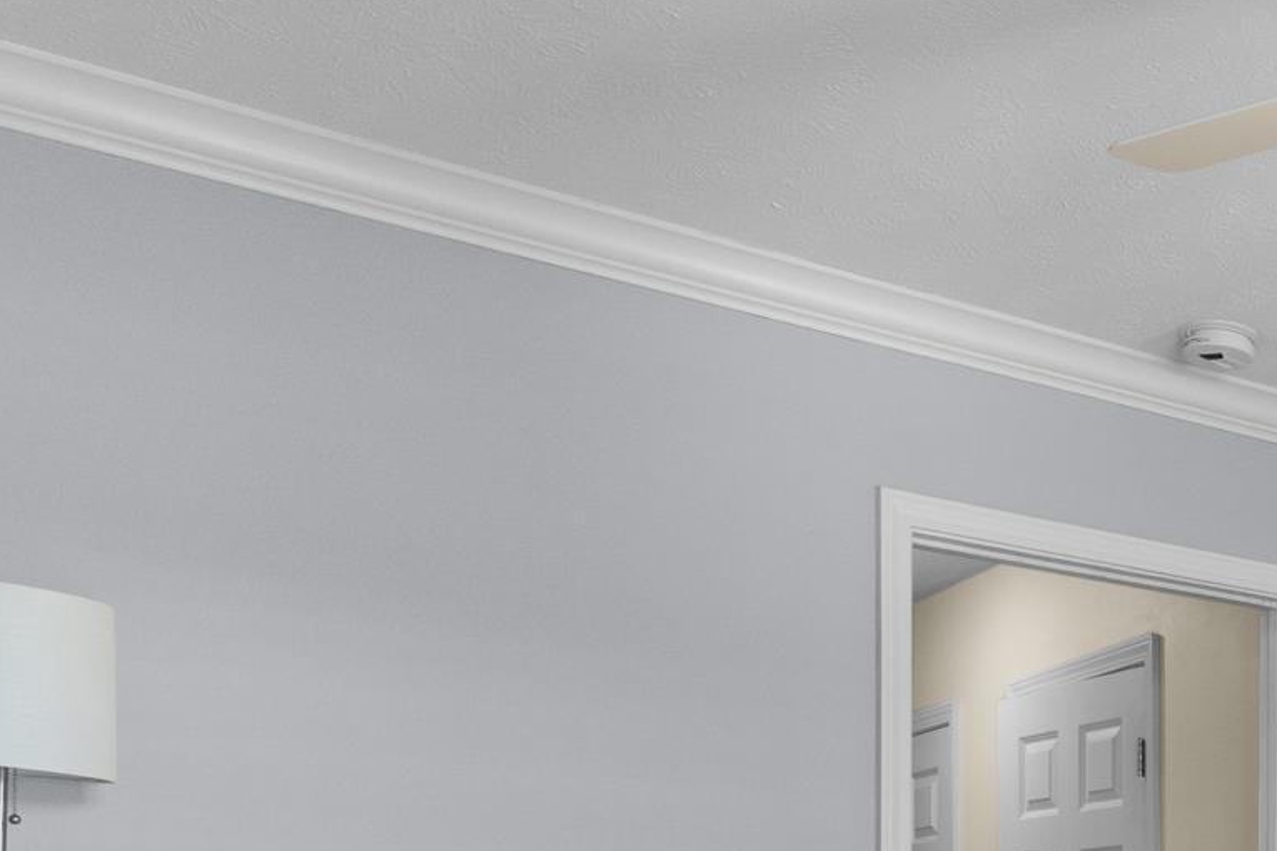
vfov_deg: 24.7
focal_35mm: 49
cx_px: 1591
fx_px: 1738
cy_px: 1034
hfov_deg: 32.2
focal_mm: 10
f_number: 9
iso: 200
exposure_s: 1/6
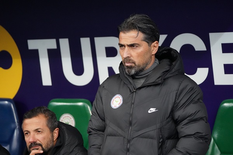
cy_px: 78
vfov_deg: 9.1
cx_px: 116
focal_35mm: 150
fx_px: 971
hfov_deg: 13.7
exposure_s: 1/2000
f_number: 4.5
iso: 12800
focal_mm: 150
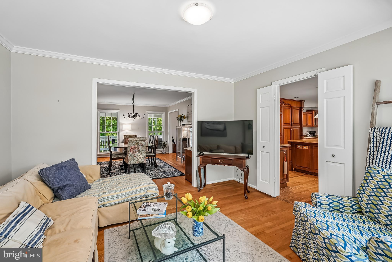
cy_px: 131
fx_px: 174
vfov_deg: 73.8
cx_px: 196
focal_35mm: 16
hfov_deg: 96.7
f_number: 8
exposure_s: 1/1.67
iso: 100
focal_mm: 16
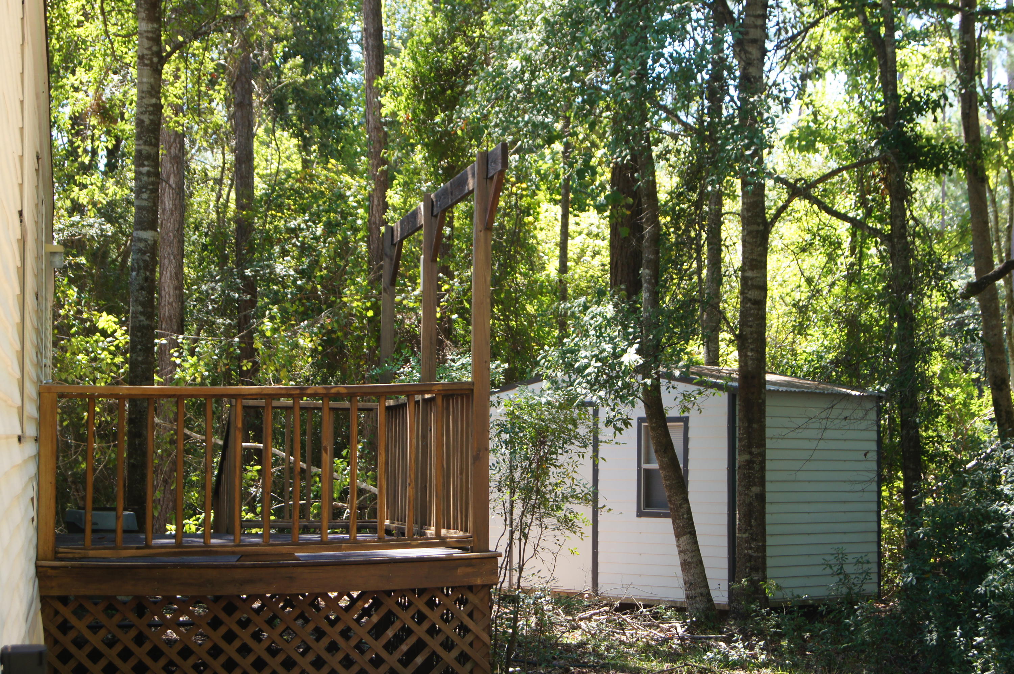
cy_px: 337
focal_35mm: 75
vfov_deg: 18.1
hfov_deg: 27.0
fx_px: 2110
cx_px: 507
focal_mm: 50
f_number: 5.6
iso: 200
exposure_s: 1/80
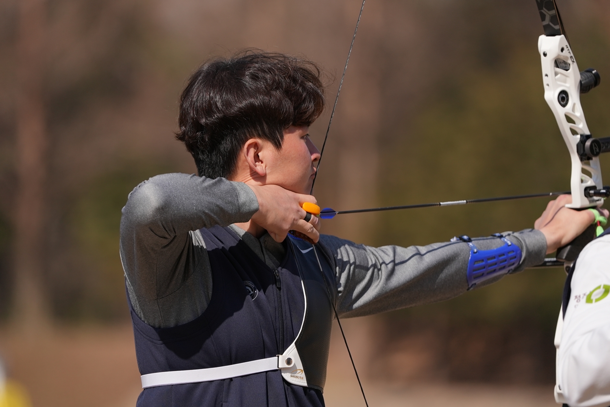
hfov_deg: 4.3
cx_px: 305
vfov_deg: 2.9
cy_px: 204
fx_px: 8150
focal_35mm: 481
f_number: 6.3
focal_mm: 481
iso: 400
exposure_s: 1/2000
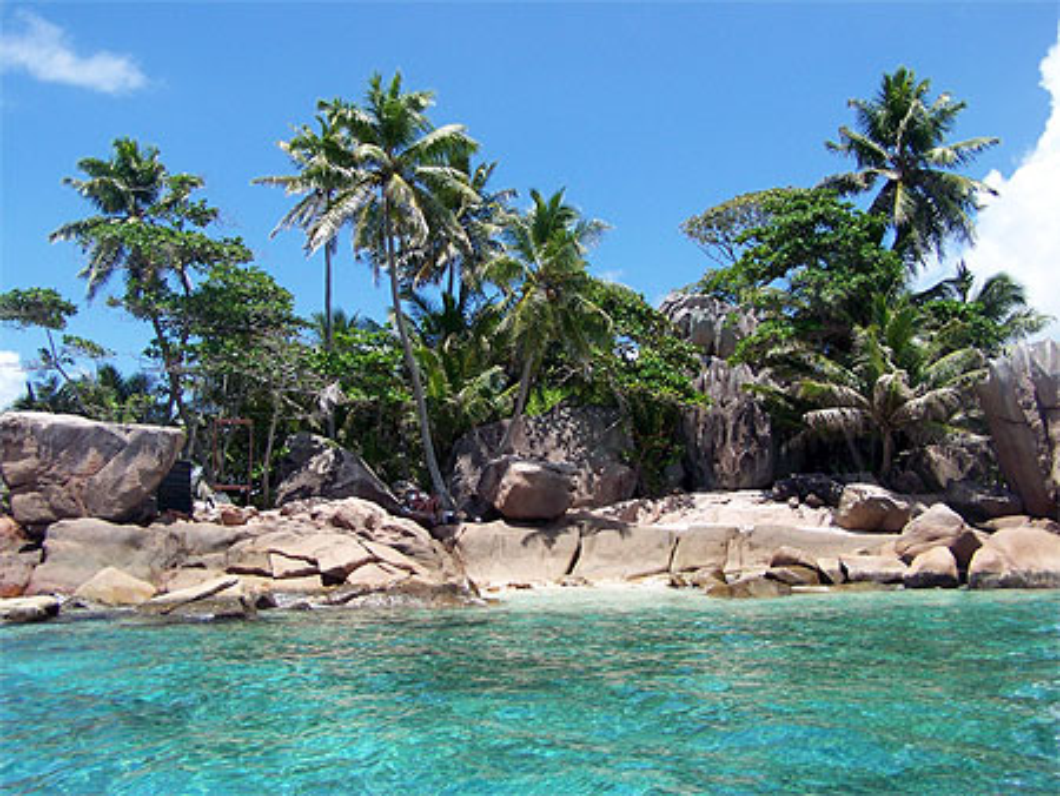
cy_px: 398
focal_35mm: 38
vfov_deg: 37.8
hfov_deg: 49.0
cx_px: 530
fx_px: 1164
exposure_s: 1/400
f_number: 4
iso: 64
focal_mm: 6.3
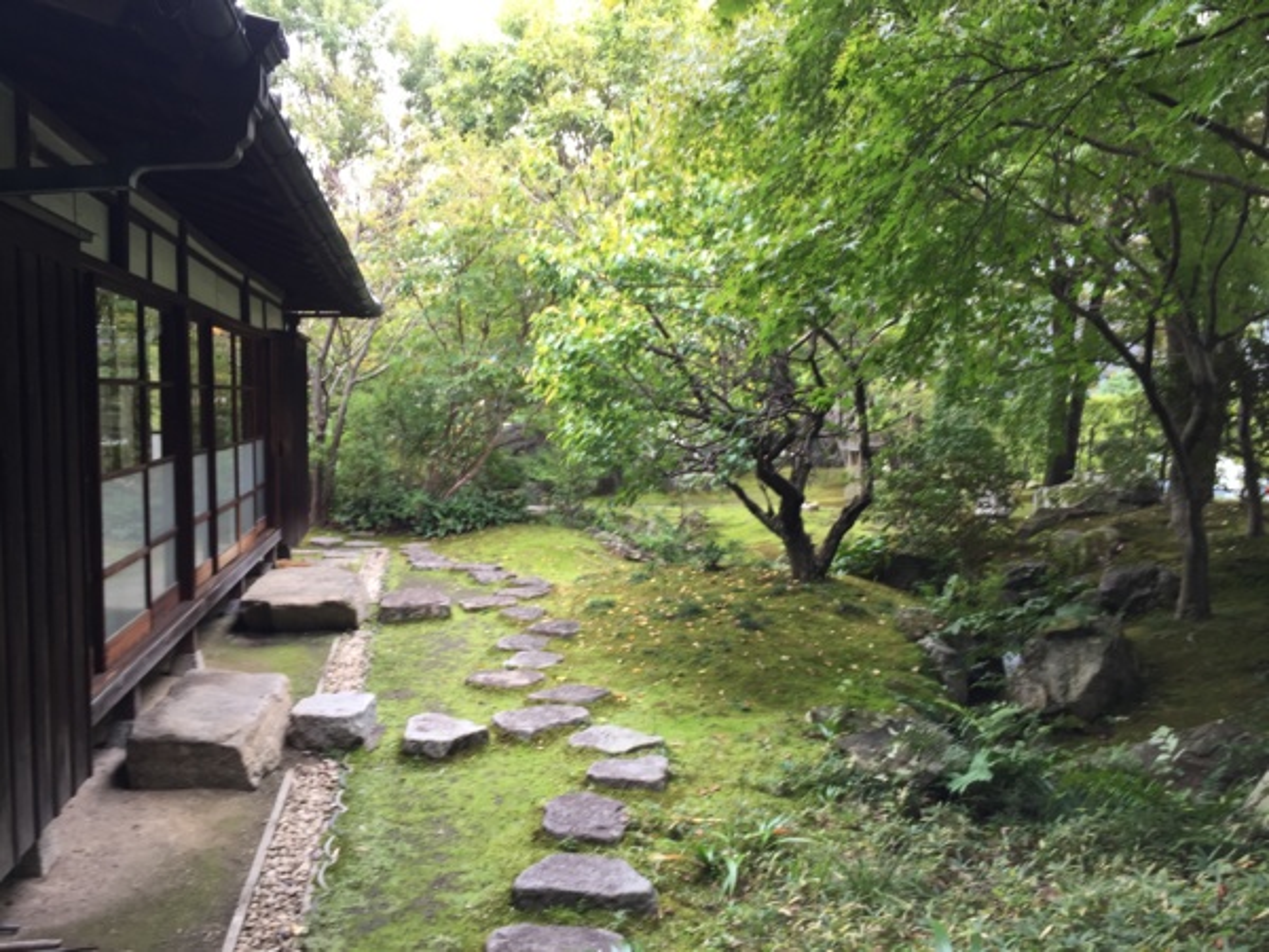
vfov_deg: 48.2
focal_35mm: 29
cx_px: 634
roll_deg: -0.4
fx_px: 1063
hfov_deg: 61.7
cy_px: 476
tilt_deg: -5.2
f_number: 2.2
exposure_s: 1/60
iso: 32
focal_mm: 4.15
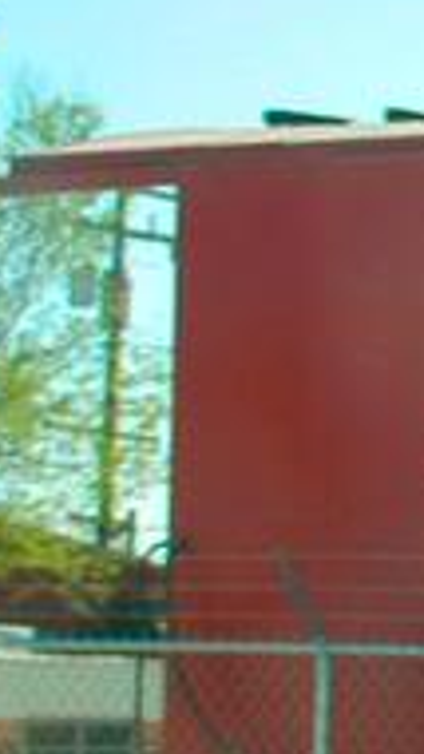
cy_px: 546
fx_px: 4230
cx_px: 1593
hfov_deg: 5.2
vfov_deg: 10.2
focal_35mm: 212
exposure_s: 1/1250
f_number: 4
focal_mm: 25
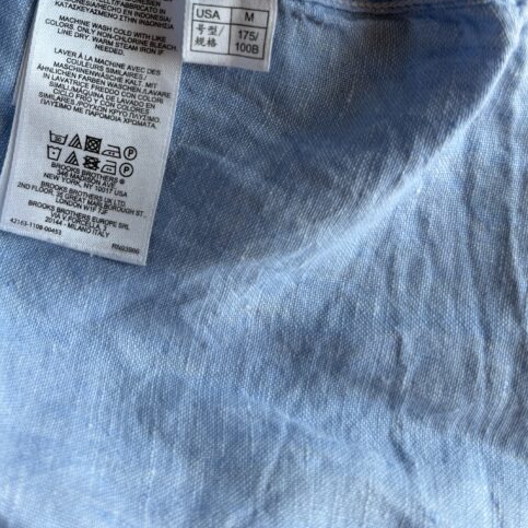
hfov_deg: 36.8
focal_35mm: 45
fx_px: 777
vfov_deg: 36.0
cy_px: 91
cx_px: 141
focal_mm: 6.76
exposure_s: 1/121
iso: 50
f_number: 1.78
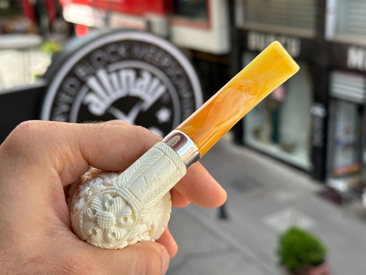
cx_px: 183
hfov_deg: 39.7
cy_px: 138
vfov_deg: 30.3
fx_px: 508
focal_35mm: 48
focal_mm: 6.86
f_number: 1.78
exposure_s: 1/521
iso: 64
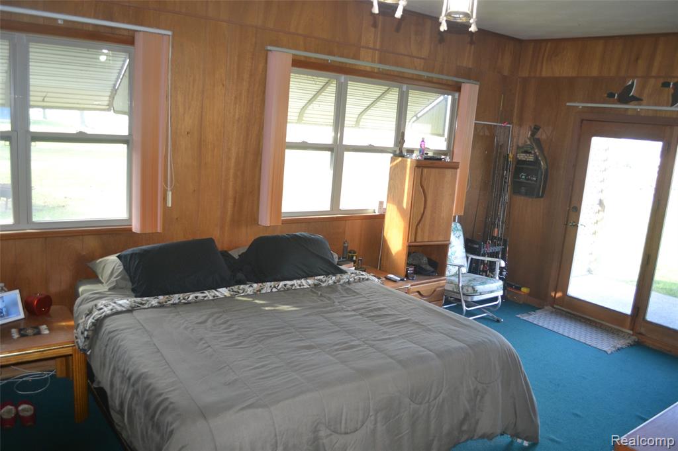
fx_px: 508
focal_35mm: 27
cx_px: 339
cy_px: 226
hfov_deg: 67.4
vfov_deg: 47.9
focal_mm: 18
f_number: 3.5
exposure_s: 1/60
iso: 450
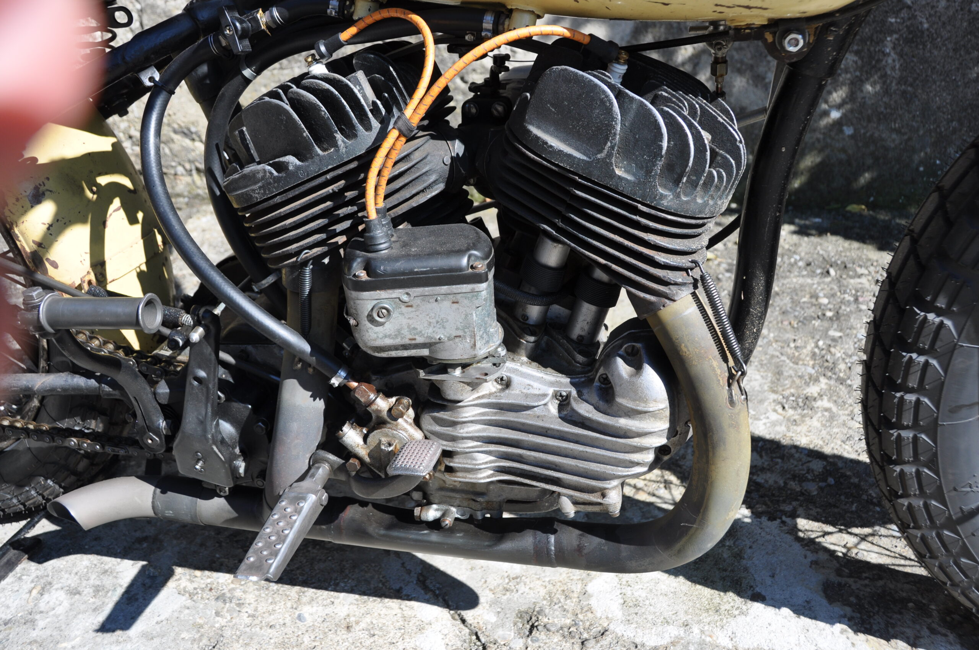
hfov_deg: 57.3
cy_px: 325
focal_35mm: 33
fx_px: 896
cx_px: 490
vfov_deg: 39.9
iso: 200
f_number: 5.6
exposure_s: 1/500
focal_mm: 22
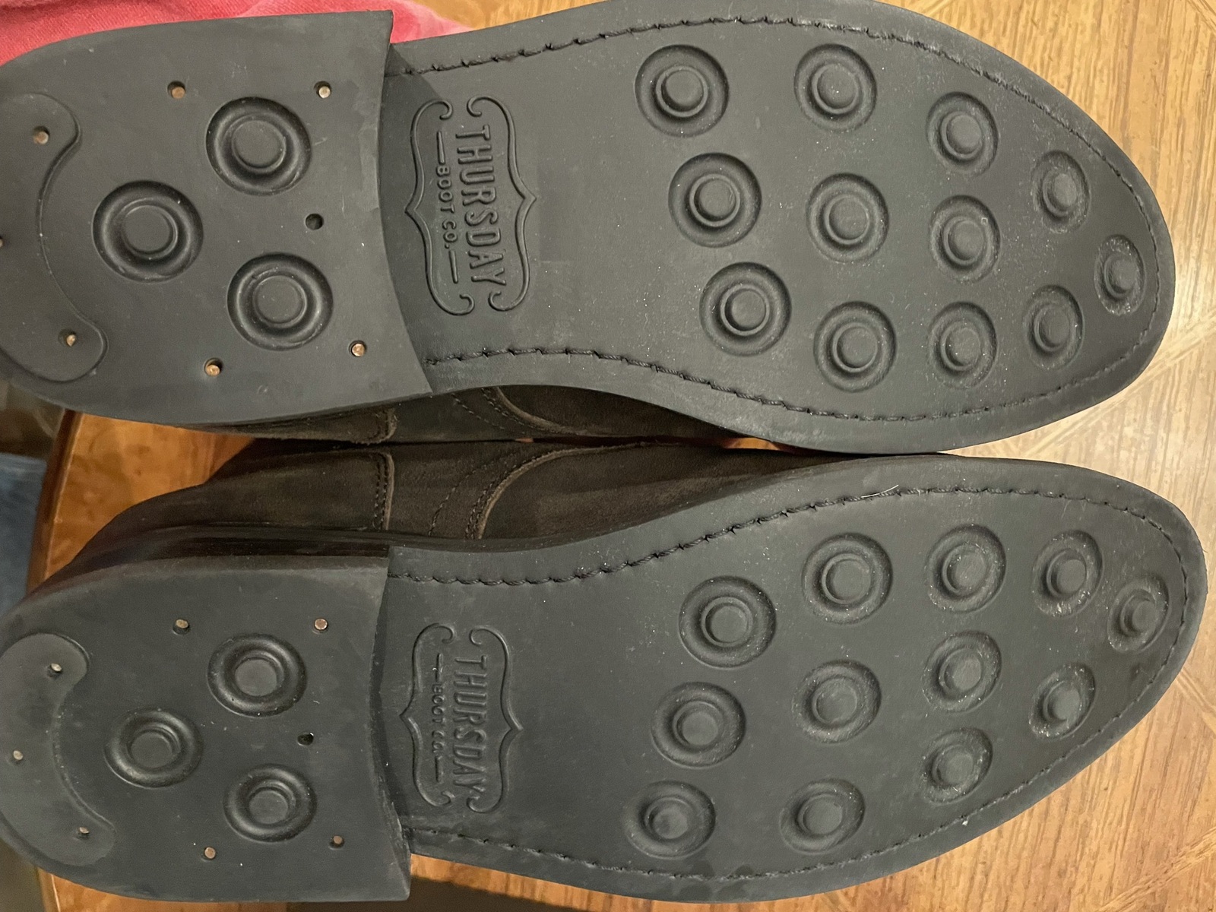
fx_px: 913
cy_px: 456
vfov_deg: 53.1
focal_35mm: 26
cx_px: 608
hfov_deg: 67.3
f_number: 1.6
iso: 1000
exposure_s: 1/30
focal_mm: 4.2
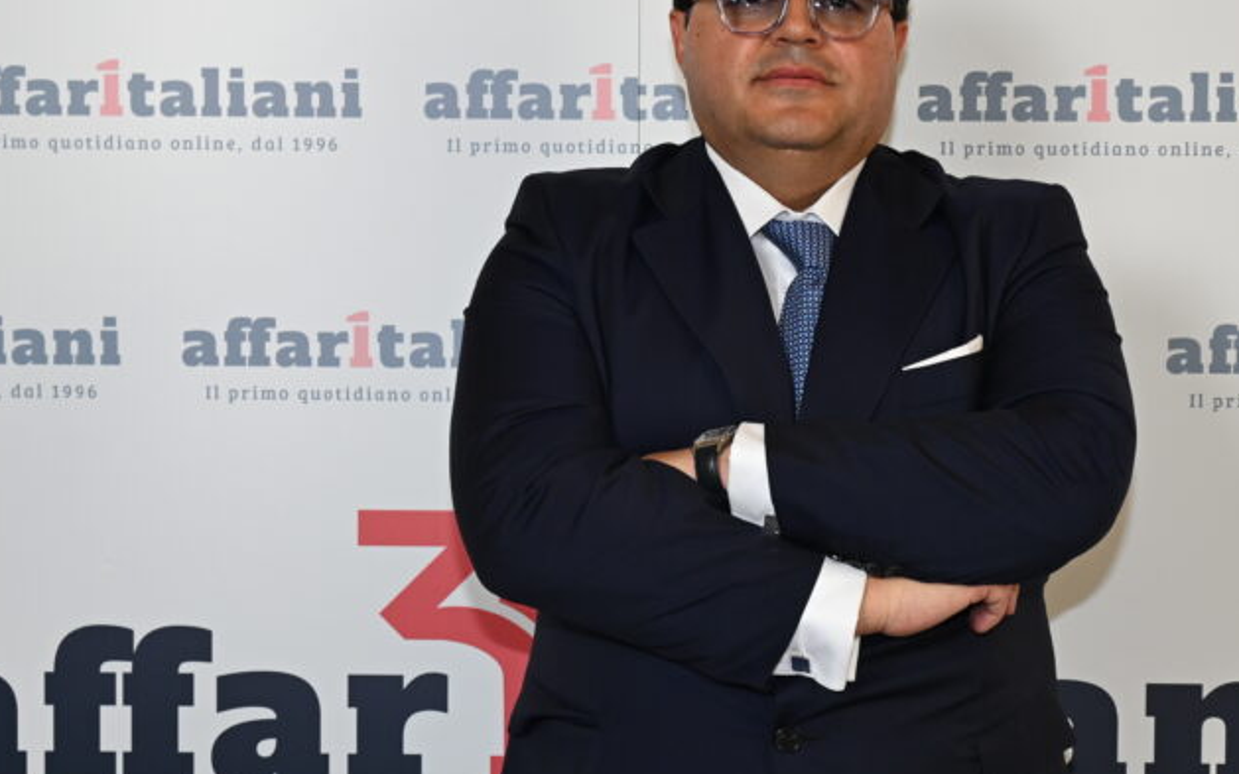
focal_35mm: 68
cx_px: 747
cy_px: 441
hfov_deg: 30.1
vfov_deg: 19.1
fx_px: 2296
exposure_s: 1/125
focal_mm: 35
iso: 800
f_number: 5.6
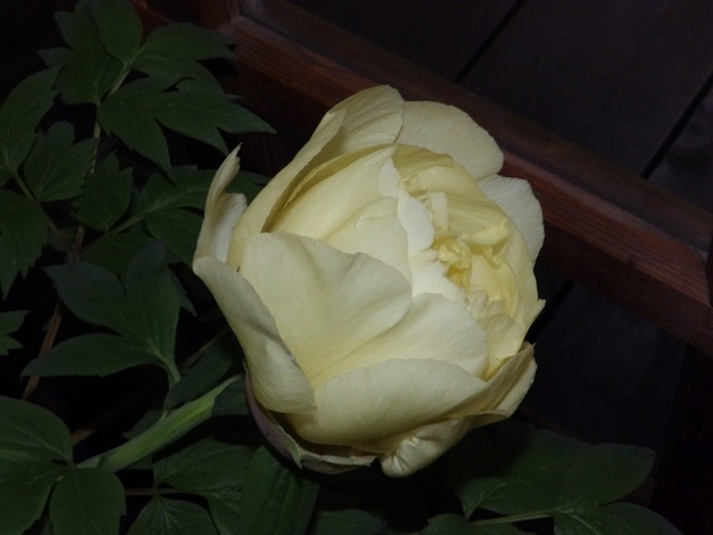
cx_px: 356
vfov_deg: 21.6
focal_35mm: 68
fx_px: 1401
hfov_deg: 28.6
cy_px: 268
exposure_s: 1/60
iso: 800
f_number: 8
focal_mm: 12.2
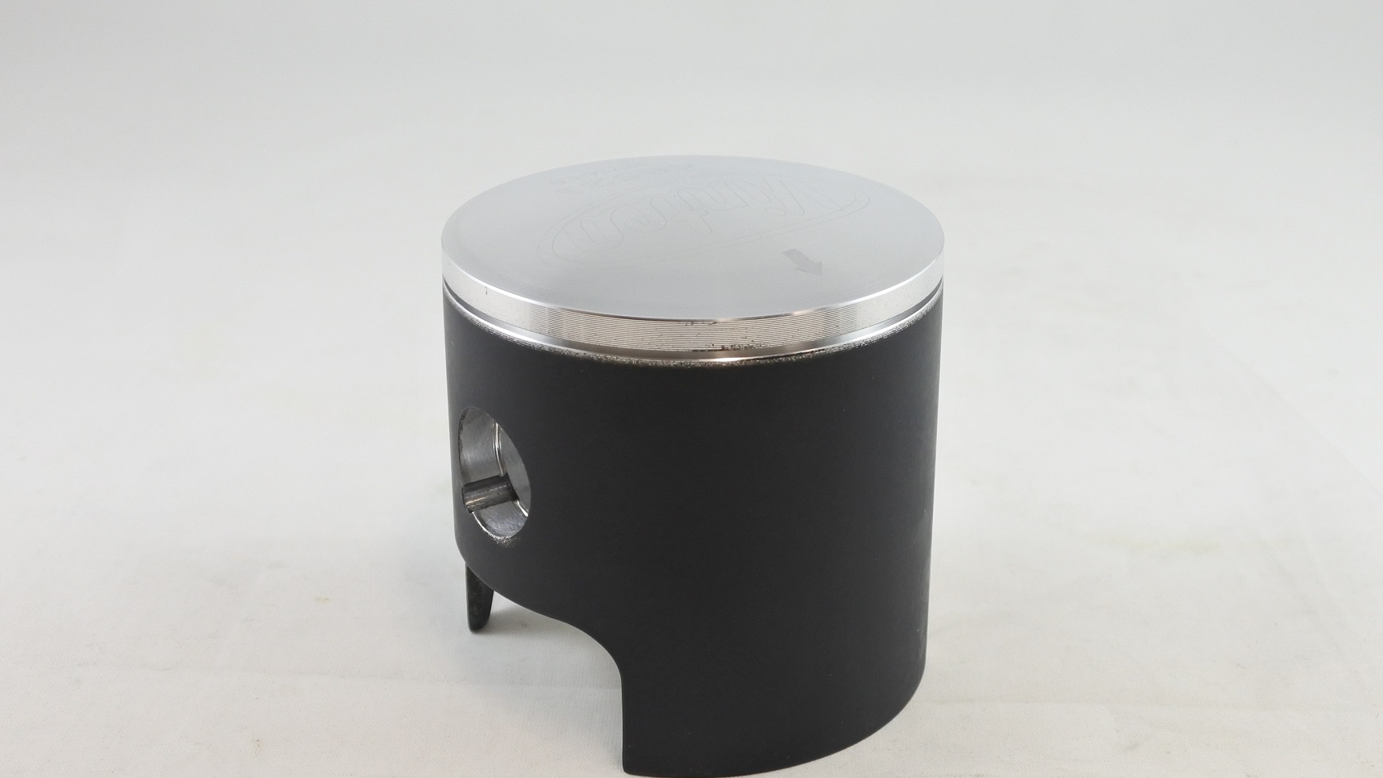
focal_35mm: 39
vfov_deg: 30.4
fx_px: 1430
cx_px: 693
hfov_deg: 51.6
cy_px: 450
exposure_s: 1/125
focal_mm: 14
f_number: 4
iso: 450
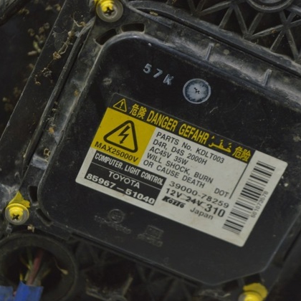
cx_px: 169
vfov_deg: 16.3
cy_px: 151
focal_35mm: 107
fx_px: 1049
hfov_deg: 16.3
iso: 400
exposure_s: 1/20
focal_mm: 55
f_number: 5.6
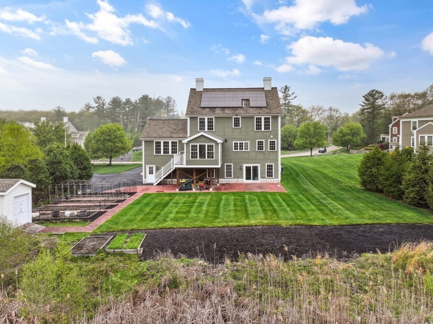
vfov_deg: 56.8
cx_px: 216
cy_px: 162
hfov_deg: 71.6
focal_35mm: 24
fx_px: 300
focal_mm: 12.3
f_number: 2.8
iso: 140
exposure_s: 1/1000
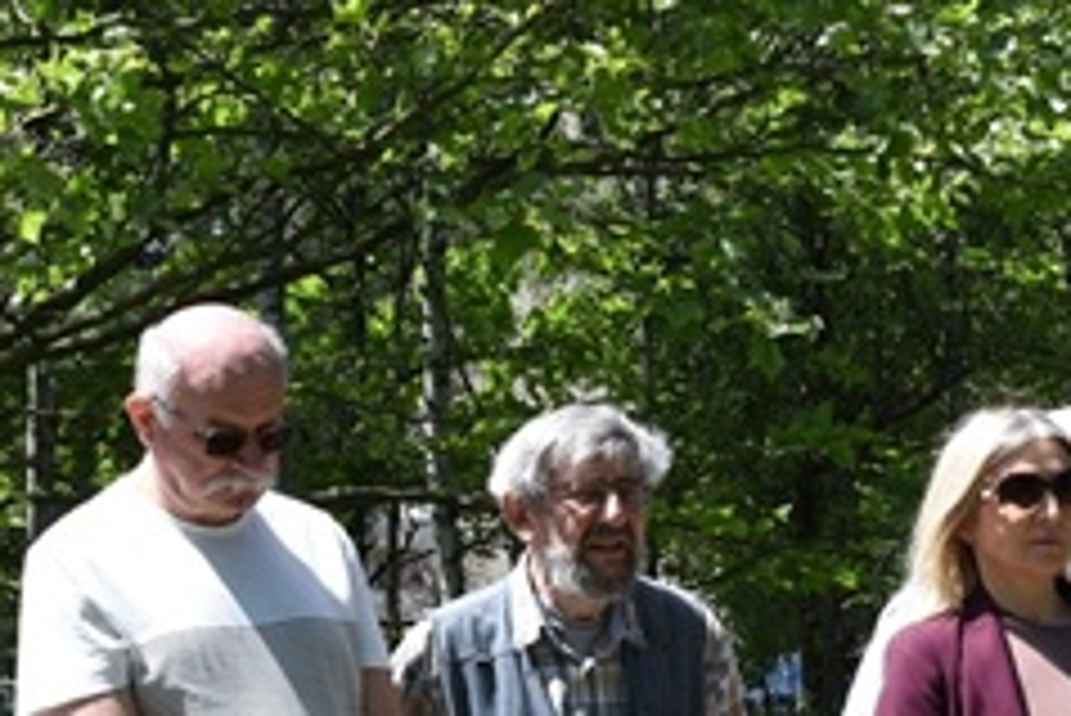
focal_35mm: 139
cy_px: 874
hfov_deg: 14.7
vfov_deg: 9.7
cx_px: 828
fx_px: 4138
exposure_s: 1/500
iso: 800
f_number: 11
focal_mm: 44
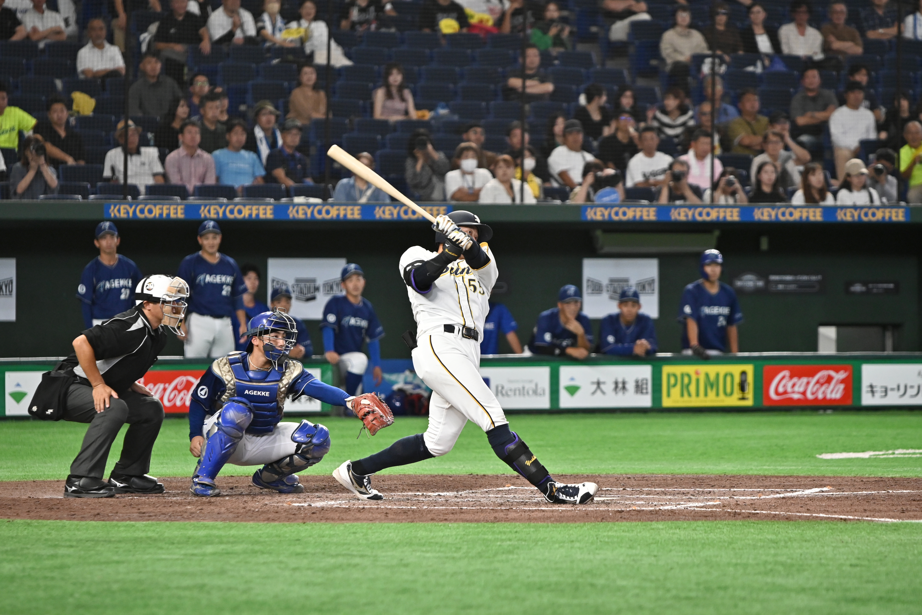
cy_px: 308
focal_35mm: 248
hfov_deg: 8.3
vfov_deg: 5.6
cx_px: 461
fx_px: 6338
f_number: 2.8
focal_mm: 165
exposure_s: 1/1000
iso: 1600
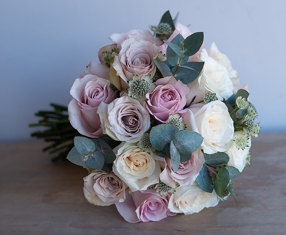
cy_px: 143
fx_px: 442
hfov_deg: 35.6
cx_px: 182
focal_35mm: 52
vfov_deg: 29.7
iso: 160
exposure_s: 1/125
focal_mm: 35
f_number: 3.2
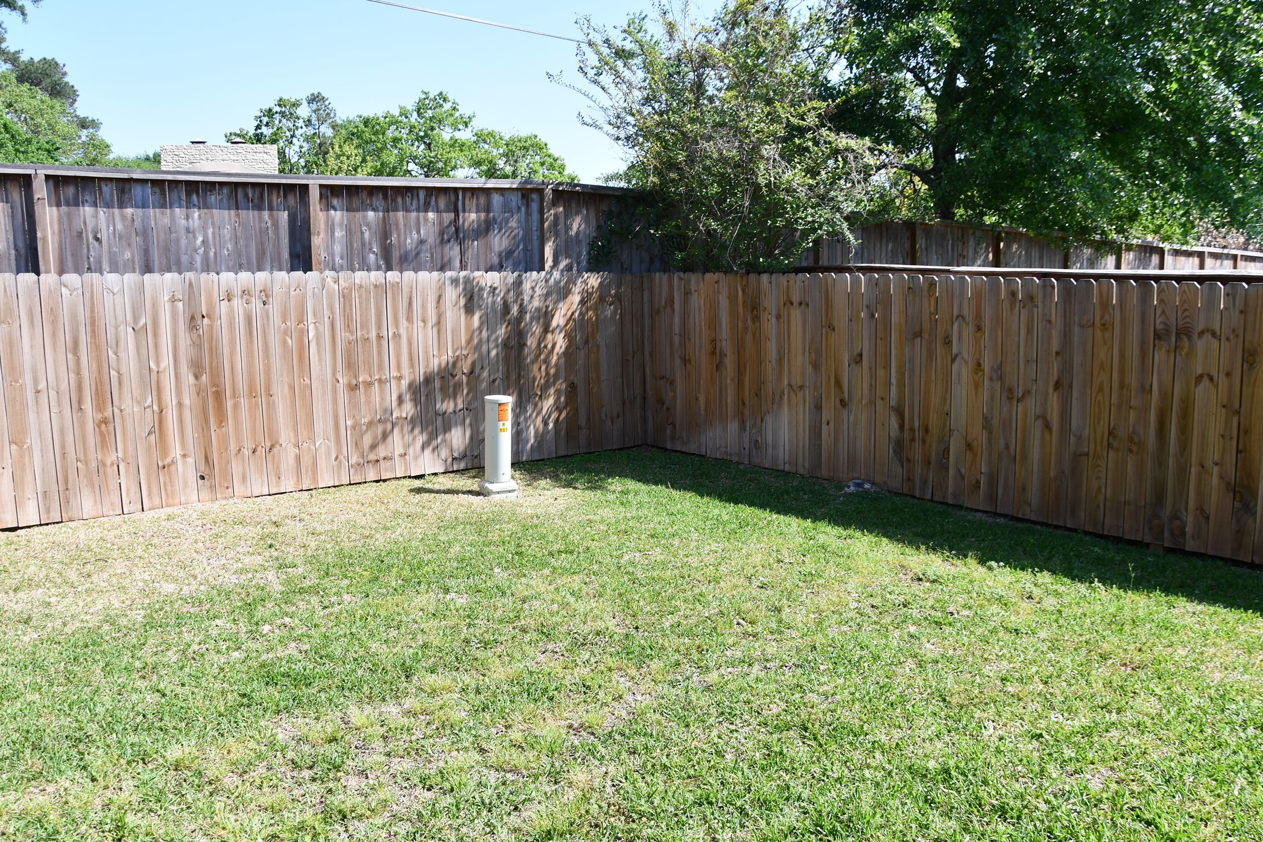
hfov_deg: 65.5
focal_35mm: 28
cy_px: 416
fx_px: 982
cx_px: 645
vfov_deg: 46.4
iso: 180
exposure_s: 1/250
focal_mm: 18
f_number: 8
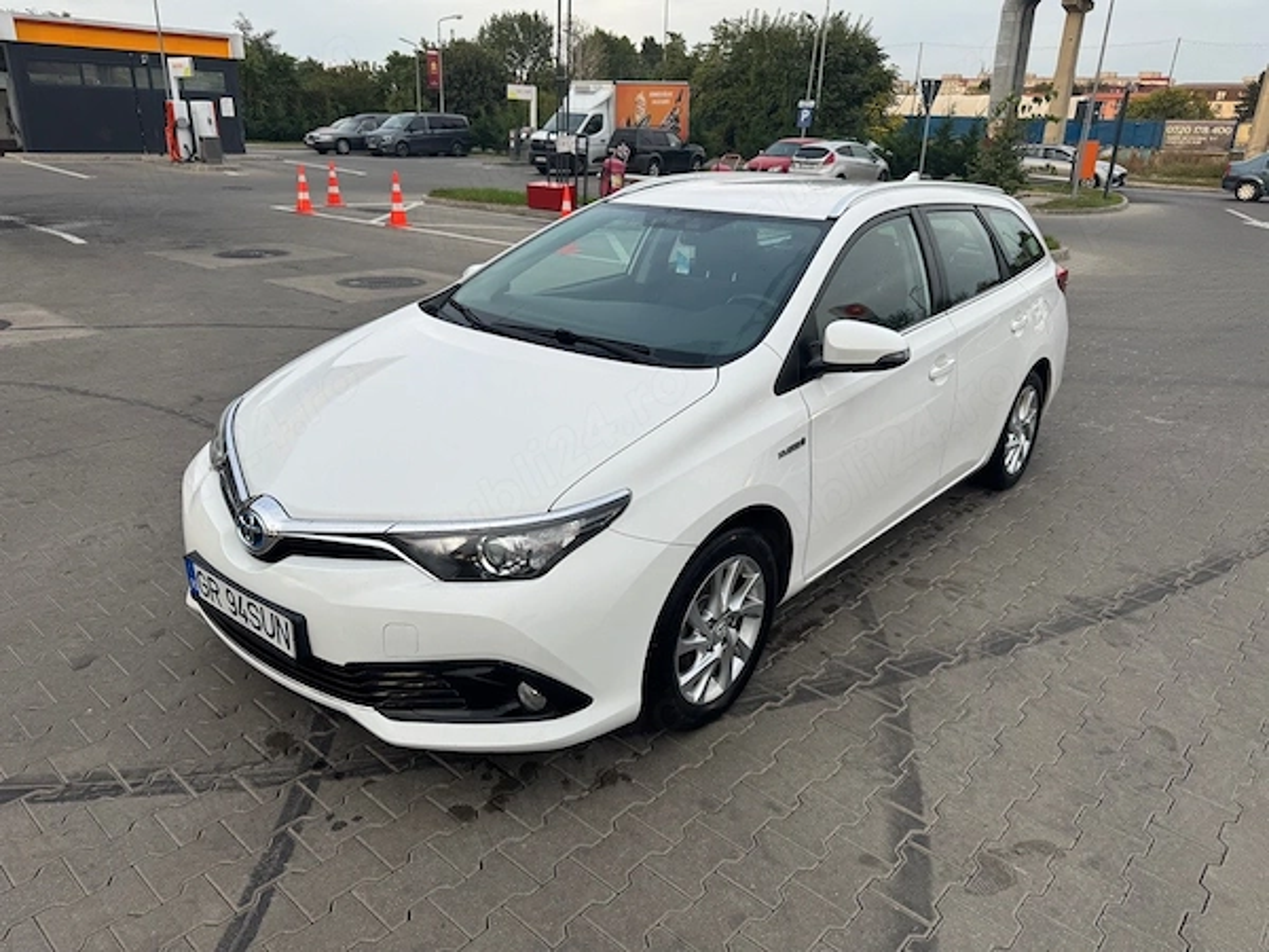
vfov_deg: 56.8
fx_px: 880
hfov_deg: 71.6
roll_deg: -1.3
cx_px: 634
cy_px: 476
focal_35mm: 24
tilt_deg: -21.0
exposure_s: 1/739
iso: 80
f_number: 1.78
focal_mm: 6.76
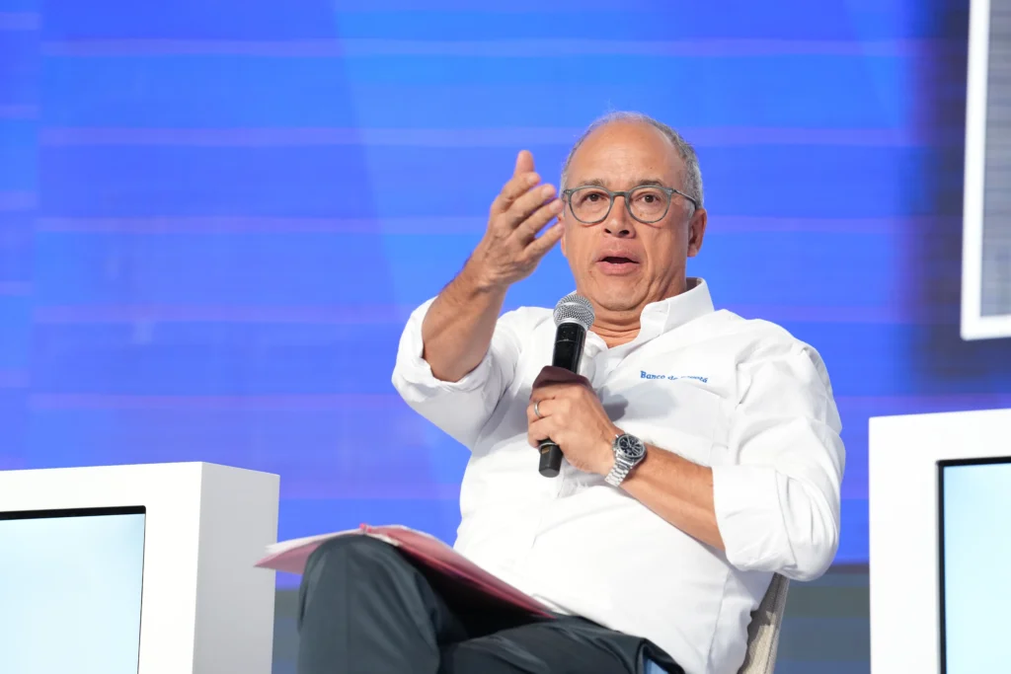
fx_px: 5027
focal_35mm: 179
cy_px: 337
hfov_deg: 11.5
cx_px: 506
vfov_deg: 7.7
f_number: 4
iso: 2500
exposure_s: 1/200
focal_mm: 179
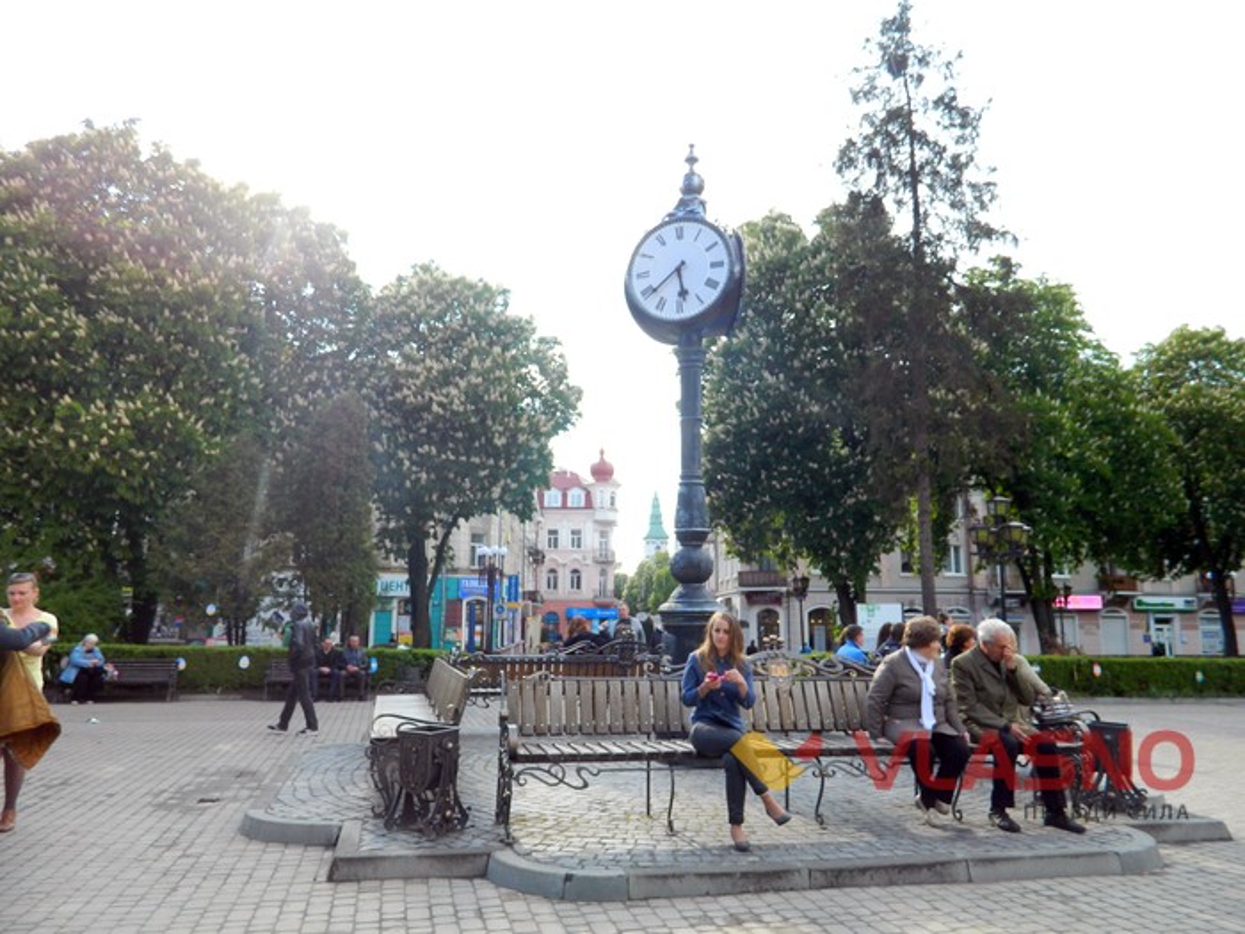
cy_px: 467
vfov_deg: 54.9
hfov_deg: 69.4
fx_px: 899
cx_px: 622
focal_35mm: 25
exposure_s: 1/250
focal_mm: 4.5
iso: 80
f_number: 3.1
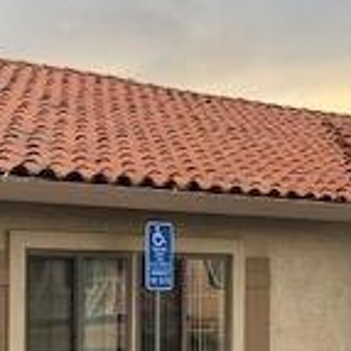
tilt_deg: +2.2
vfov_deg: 15.6
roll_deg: -1.7
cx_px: 285
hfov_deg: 15.6
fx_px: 1273
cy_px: 280
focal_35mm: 111
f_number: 1.8
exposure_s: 1/122
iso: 20
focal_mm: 4
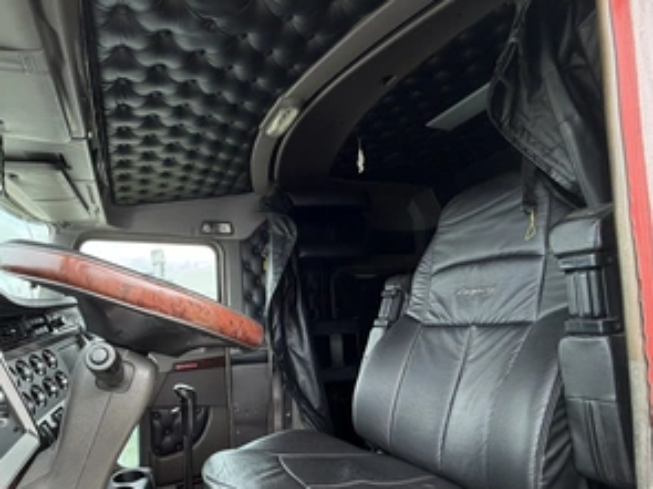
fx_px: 358
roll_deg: +3.6
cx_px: 237
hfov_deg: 82.7
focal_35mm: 19
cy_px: 305
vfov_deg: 67.6
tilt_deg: +1.3
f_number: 2.2
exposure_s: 1/121
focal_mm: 2.22
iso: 125
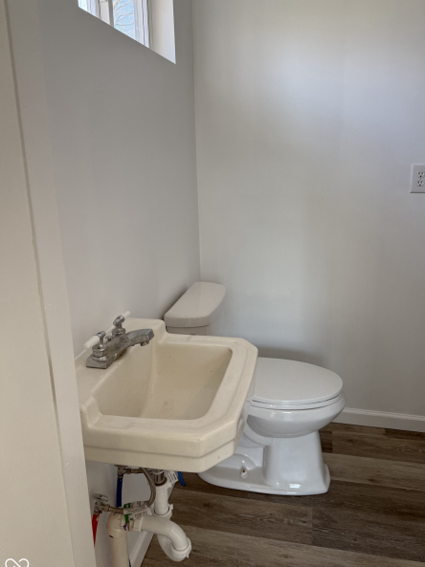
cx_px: 232
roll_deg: -0.9
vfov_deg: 65.3
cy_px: 264
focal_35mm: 27
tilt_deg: -11.8
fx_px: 442
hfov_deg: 51.2
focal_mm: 6.76
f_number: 1.78
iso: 100
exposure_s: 1/120
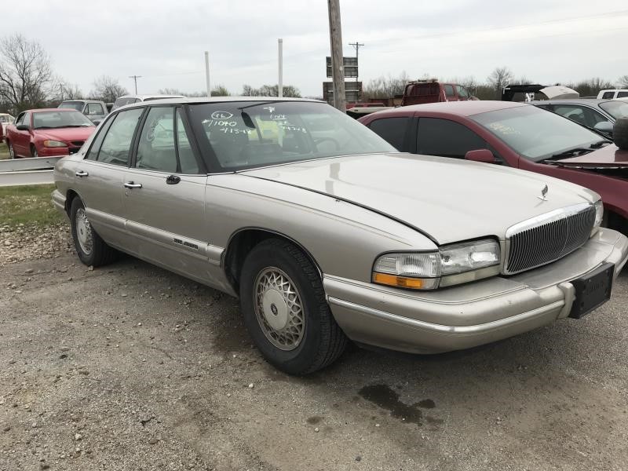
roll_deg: +2.8
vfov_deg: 49.7
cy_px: 236
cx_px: 314
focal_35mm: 28
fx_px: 508
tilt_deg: -11.7
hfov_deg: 63.4
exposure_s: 1/1497
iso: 20
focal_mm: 3.99
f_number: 1.8
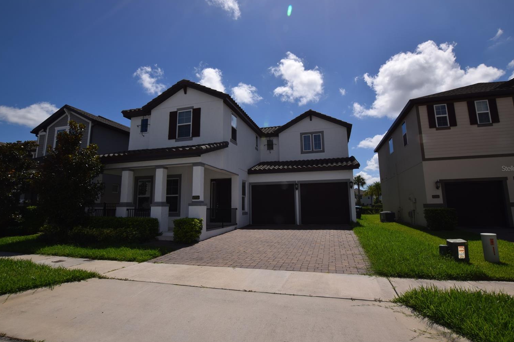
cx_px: 259
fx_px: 250
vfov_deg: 68.8
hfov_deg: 91.5
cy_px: 168
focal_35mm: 18
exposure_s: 1/200
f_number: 14
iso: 100
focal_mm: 11
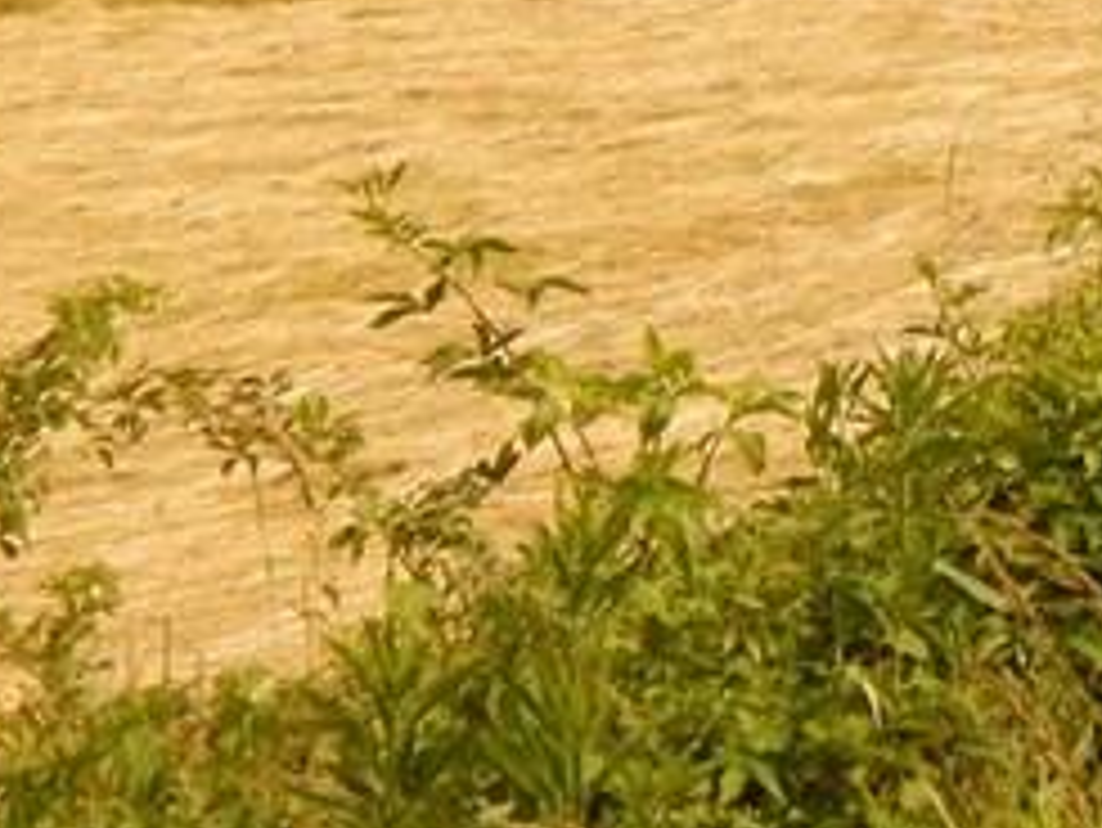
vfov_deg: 7.0
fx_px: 6529
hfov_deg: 9.1
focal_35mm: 205
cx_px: 2164
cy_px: -720
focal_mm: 8.6
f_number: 7.4
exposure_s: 1/800
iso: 400
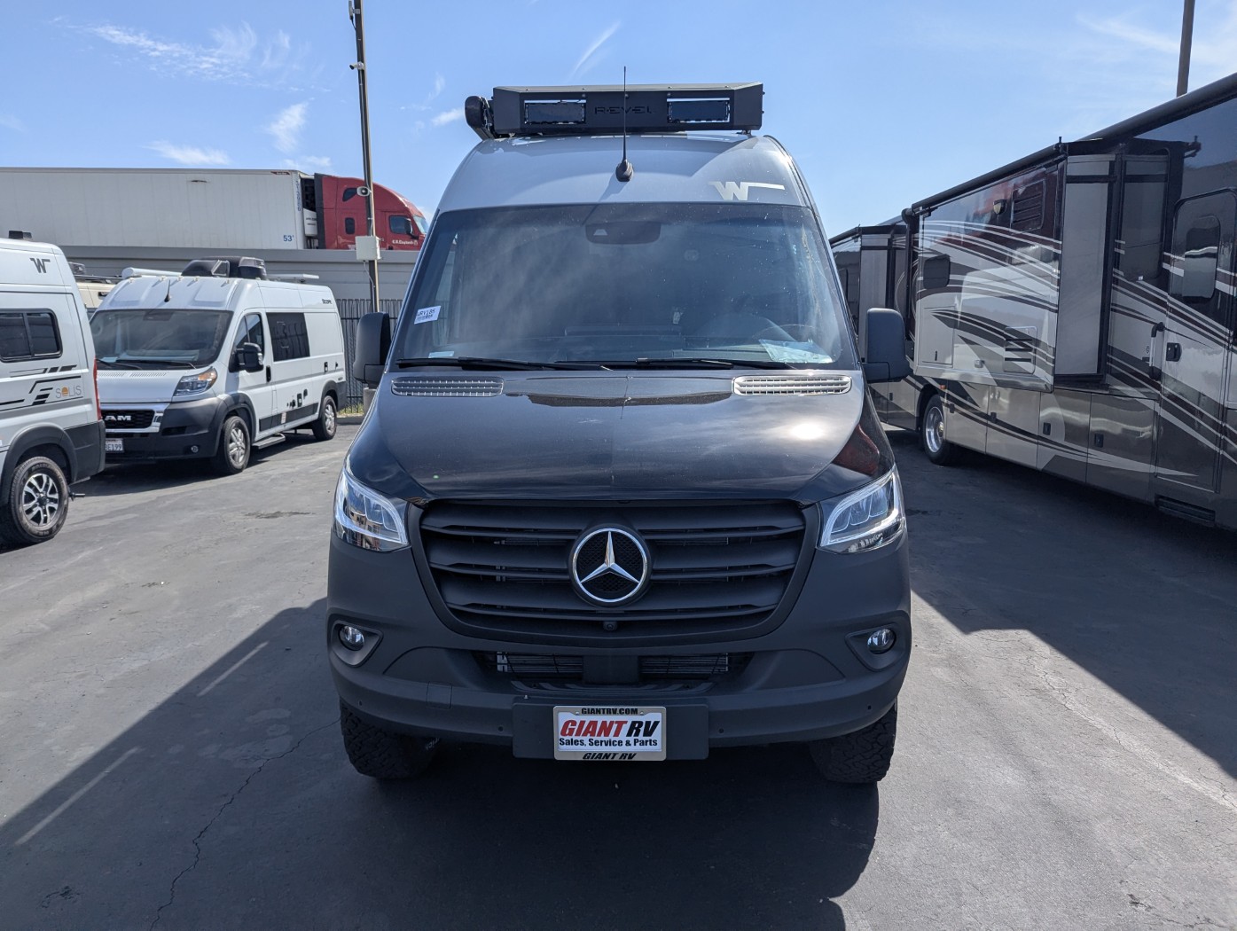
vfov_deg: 56.9
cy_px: 466
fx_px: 859
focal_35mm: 24
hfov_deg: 71.5
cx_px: 618
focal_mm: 6.81
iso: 46
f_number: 1.85
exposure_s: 1/2976
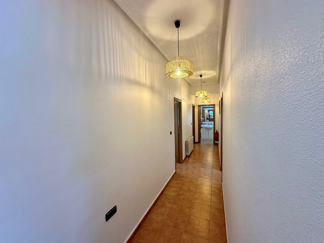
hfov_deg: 102.1
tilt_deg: -3.4
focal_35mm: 14
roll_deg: +0.6
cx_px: 162
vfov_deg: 85.7
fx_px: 131
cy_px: 122
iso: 160
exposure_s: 1/100
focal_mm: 2.22
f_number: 2.2
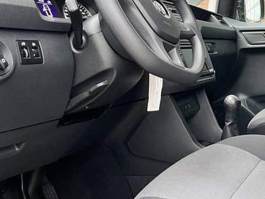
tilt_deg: +0.5
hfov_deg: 36.7
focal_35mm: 49
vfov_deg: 29.0
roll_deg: -3.1
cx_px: 233
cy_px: 40
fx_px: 375
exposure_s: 1/60
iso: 125
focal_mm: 5.1
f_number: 1.6
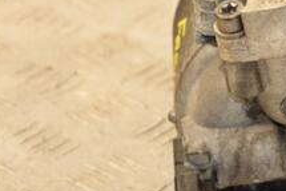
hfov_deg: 7.0
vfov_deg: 4.7
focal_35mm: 293
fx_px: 2326
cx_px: 286
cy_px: 59
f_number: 5.6
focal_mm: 70
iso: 800
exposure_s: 1/200
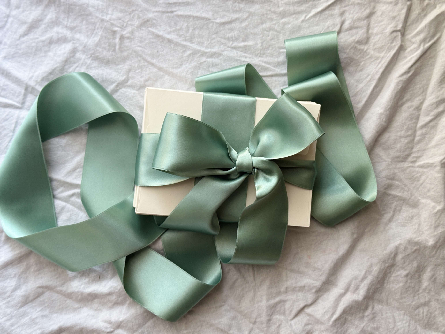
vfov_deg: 30.3
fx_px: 617
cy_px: 167
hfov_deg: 39.7
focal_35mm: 48
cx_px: 222
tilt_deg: -86.4
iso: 125
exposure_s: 1/60
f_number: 1.78
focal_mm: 6.76
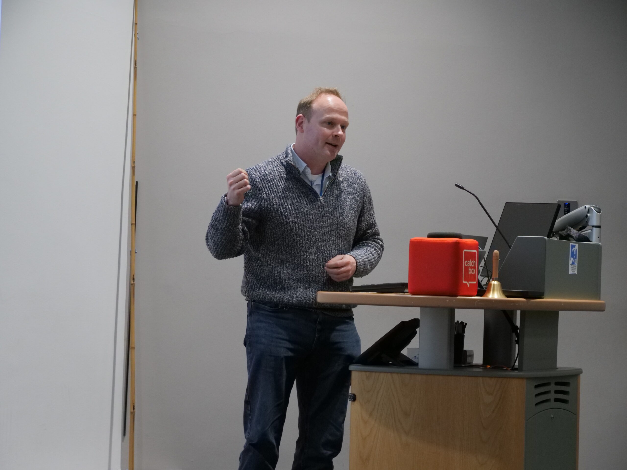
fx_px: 2174
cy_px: 235
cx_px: 314
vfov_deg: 12.3
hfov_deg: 16.4
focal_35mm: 120
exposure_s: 1/125
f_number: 5.6
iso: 2000
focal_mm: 60
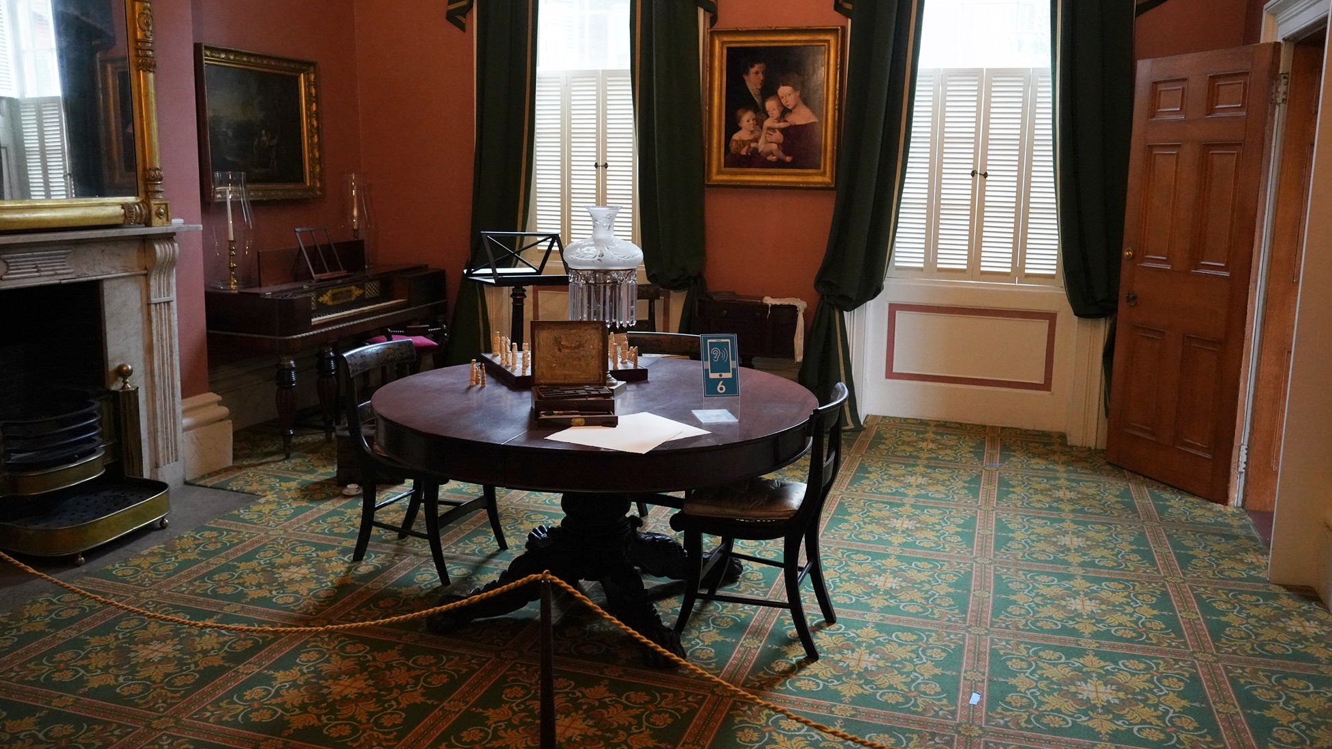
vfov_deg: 38.9
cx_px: 677
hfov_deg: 64.3
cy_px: 330
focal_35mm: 30
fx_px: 1060
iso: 8000
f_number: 4.5
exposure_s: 1/80
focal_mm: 28
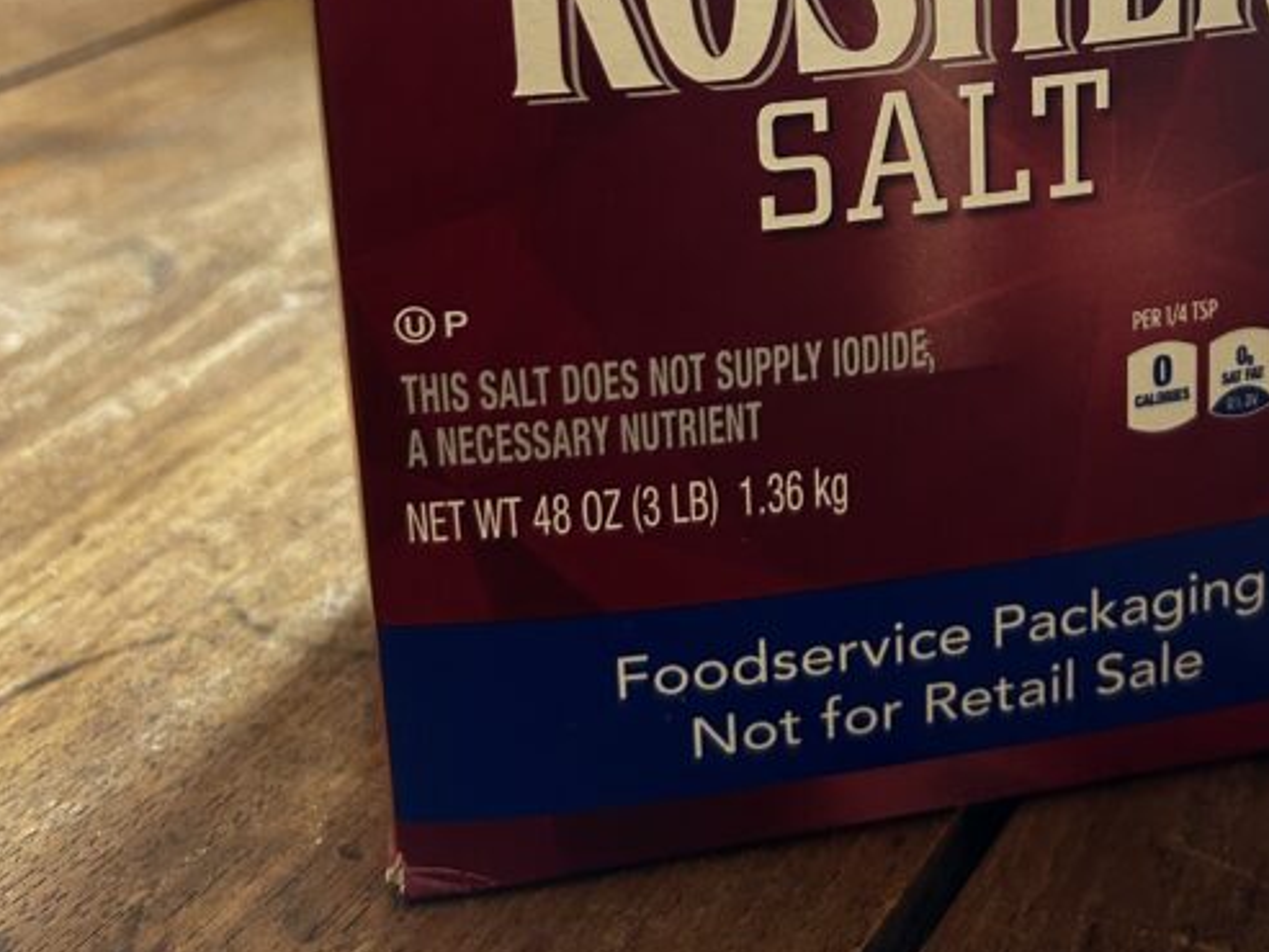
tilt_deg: -13.2
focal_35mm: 54
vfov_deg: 24.8
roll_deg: +1.9
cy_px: -142
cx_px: 927
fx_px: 1980
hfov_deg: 34.9
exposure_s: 1/60
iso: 160
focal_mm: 5.7
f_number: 1.5
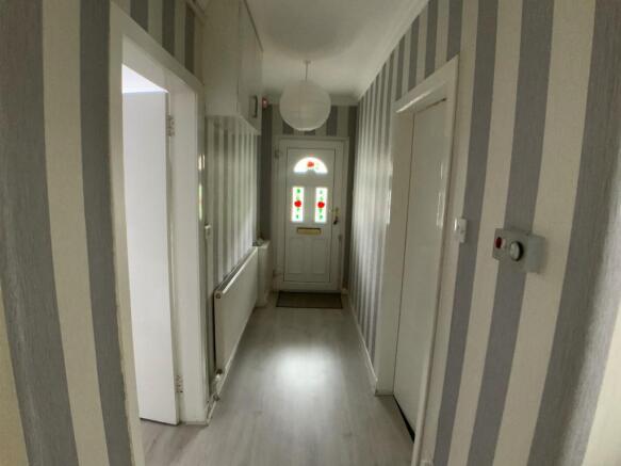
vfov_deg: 48.2
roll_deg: -1.0
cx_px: 310
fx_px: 520
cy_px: 233
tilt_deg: -9.5
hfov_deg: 61.7
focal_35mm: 29
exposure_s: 1/33
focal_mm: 3
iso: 320
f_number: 1.8
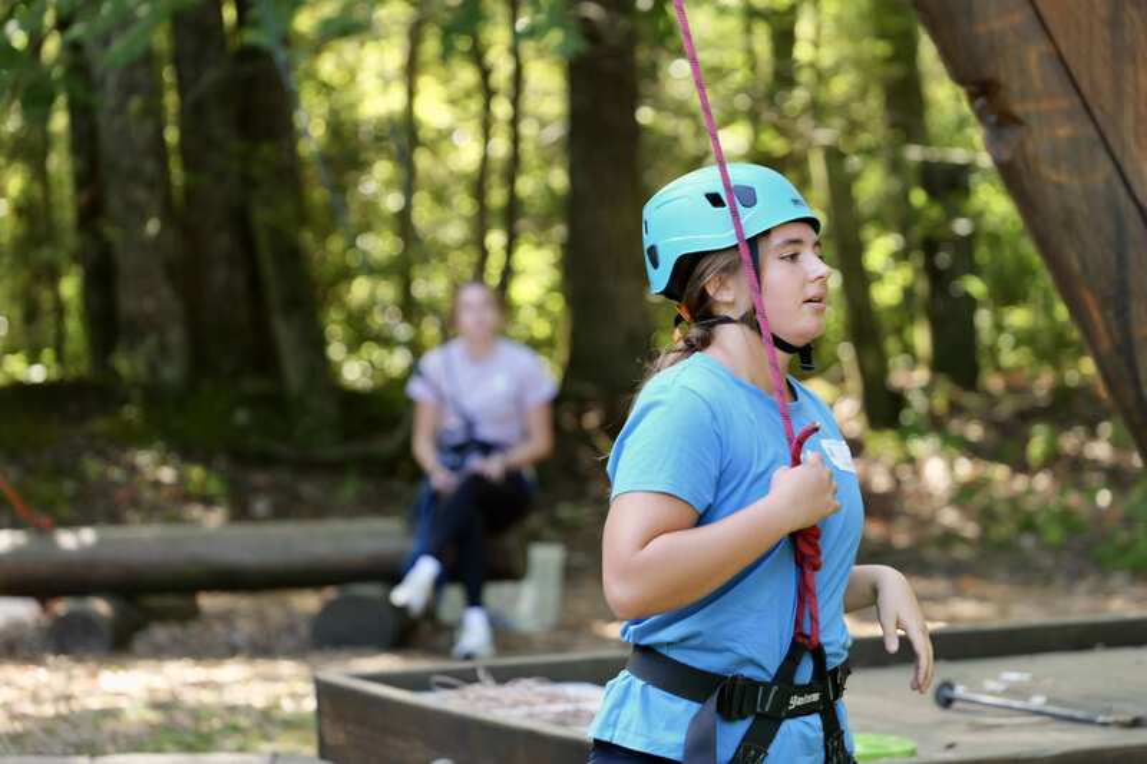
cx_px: 574
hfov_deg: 10.3
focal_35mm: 199
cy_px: 382
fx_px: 6339
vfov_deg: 6.9
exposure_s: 1/250
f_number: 5.6
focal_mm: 199
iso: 1250
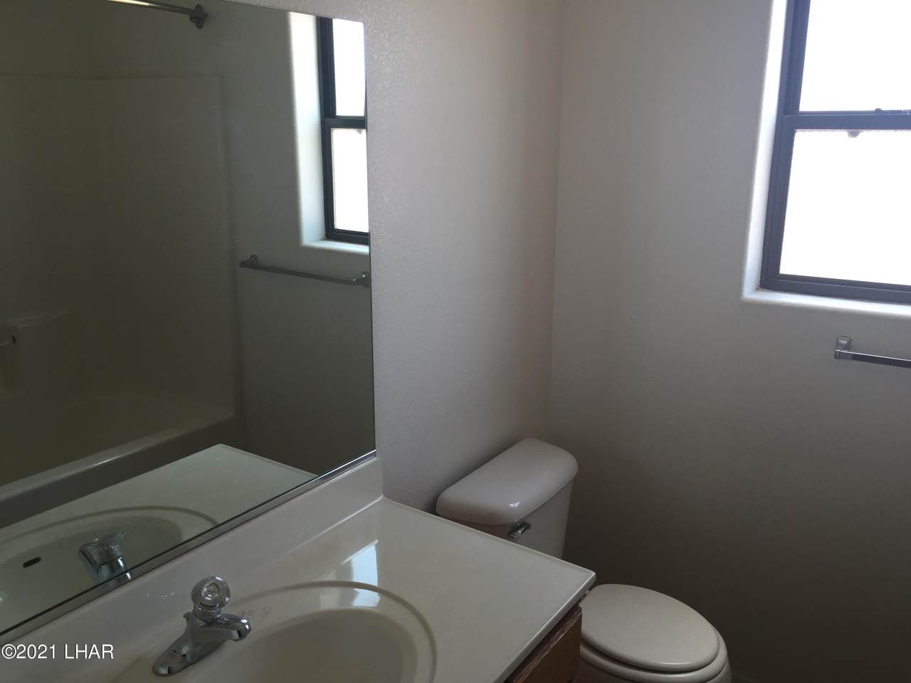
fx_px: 763
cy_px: 342
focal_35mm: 29
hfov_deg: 61.7
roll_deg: +0.3
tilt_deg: -14.3
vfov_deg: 48.2
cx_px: 456
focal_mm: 4.15
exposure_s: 1/120
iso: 50
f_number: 2.2
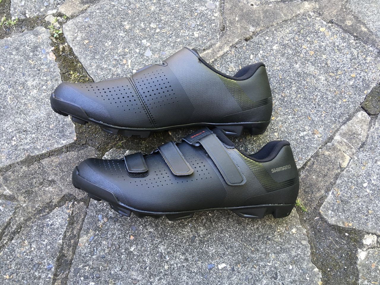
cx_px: 190
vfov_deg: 48.2
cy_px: 142
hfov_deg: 61.7
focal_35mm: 29
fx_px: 318
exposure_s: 1/33
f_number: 2.2
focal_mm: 4.15
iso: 50
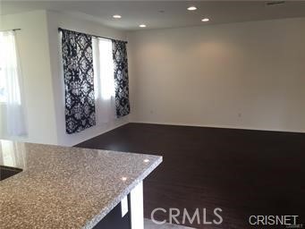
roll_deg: +0.1
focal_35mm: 29
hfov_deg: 61.6
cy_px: 114
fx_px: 256
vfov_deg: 48.3
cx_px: 152
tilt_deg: -9.2
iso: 40
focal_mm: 4.15
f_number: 2.2
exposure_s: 1/30
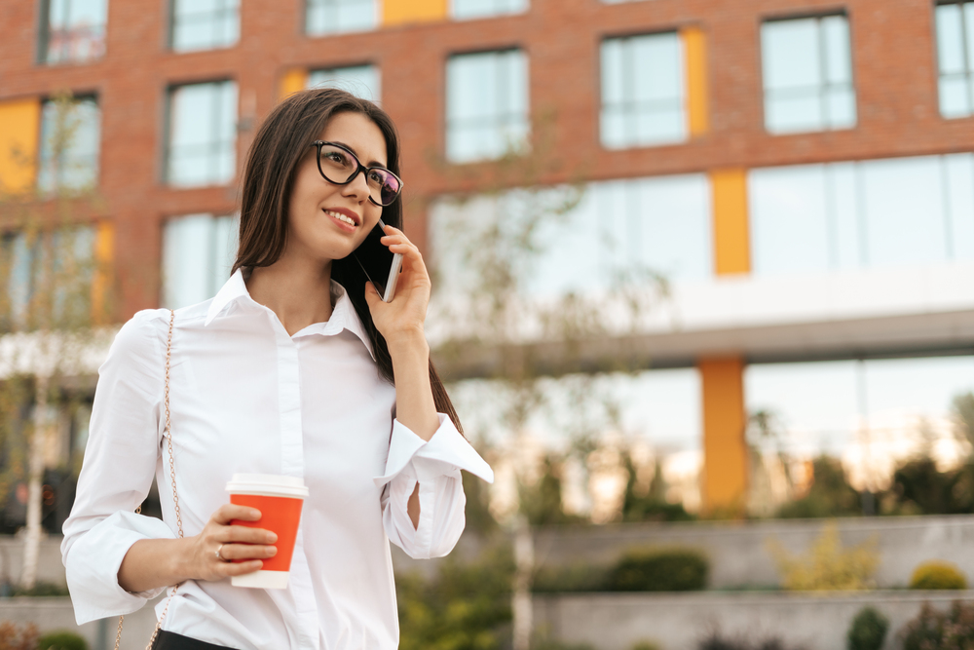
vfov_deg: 27.0
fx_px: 1353
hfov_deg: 39.6
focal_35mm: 50
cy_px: 325
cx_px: 487
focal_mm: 50
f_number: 1.8
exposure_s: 1/800
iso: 200
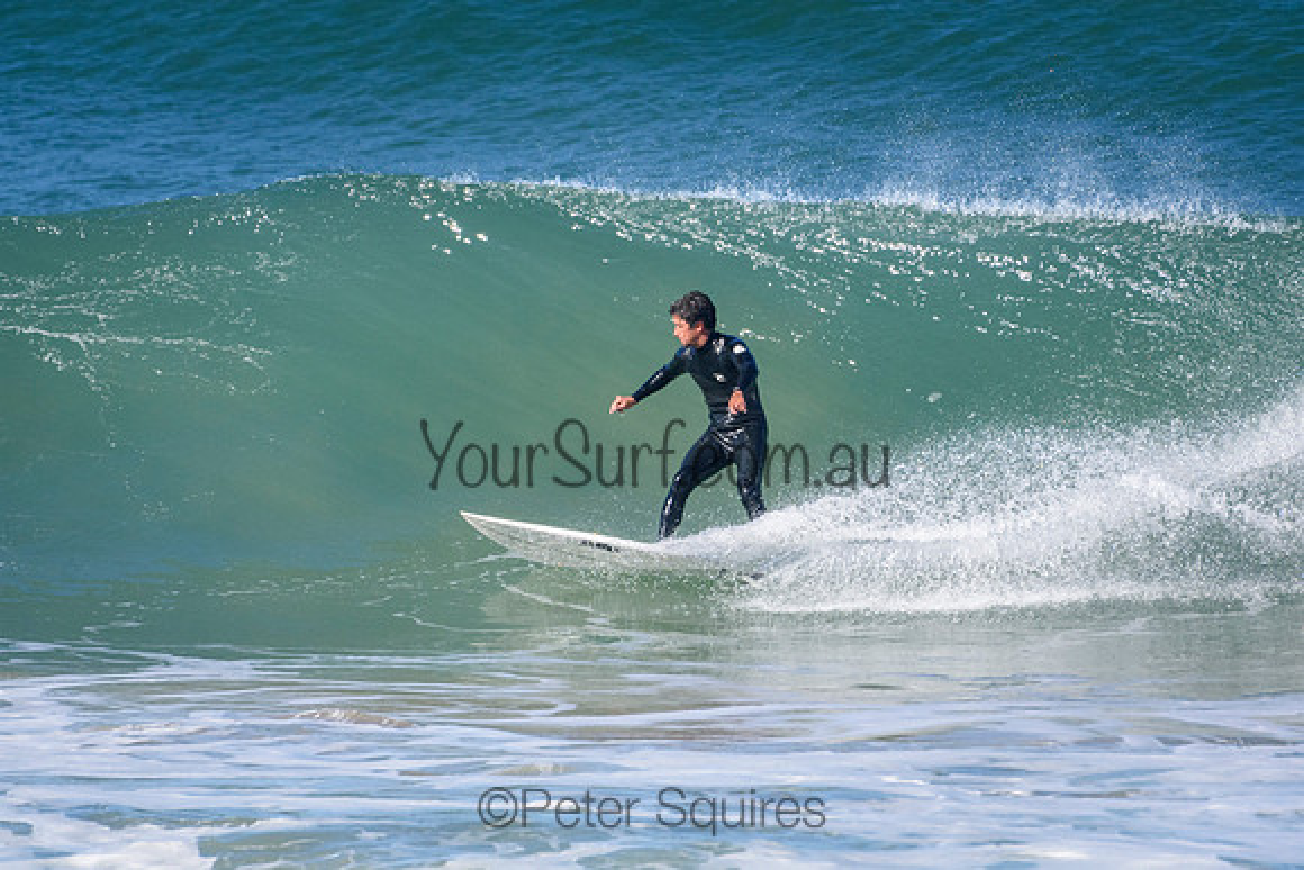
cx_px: 652
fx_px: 27175
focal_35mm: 750
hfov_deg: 2.7
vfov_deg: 1.8
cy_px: 435
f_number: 5.6
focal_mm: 500
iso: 900
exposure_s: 1/4000
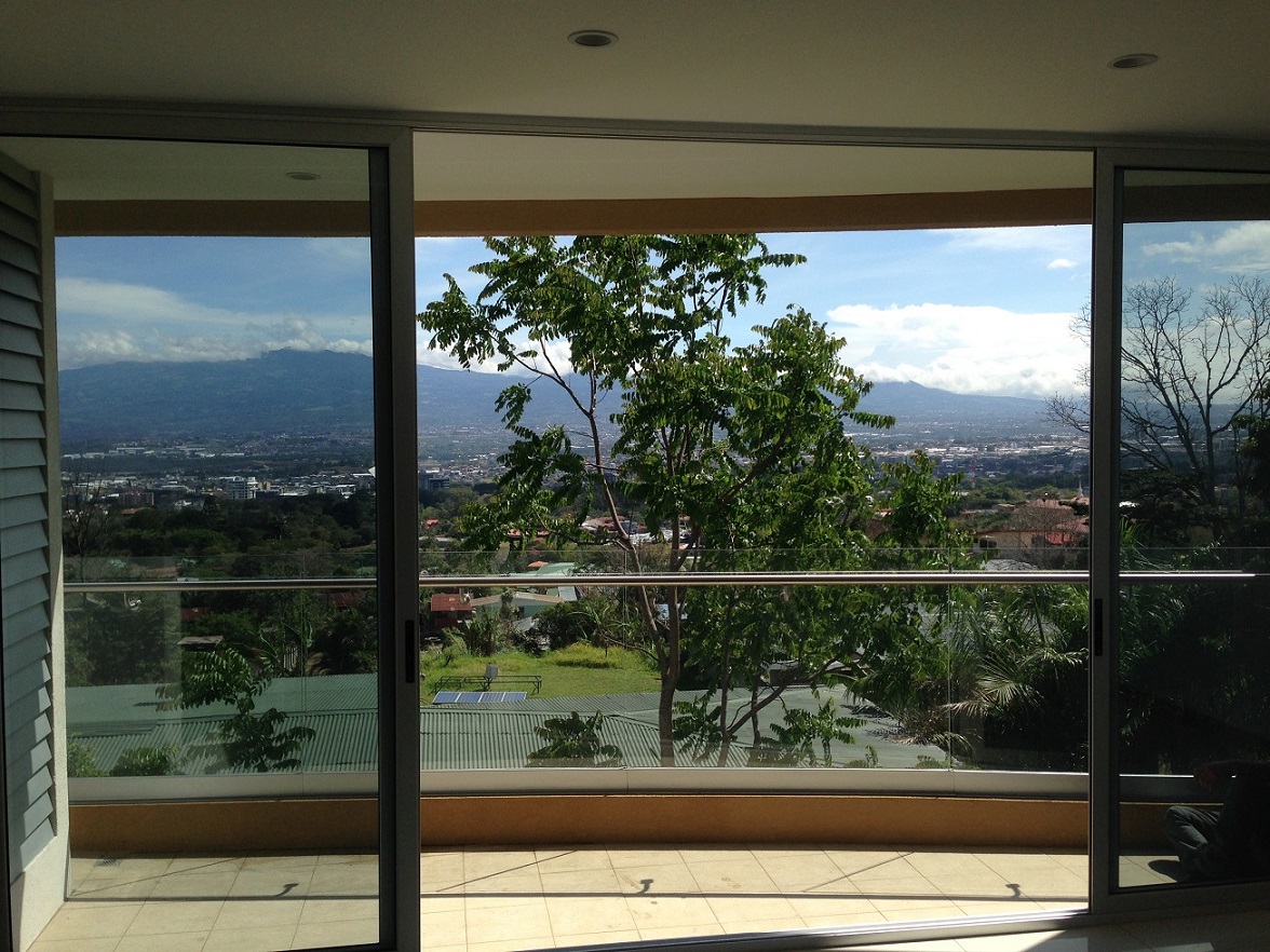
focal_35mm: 33
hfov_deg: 55.4
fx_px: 1211
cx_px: 635
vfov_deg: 42.9
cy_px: 476
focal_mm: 4.12
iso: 50
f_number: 2.4
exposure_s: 1/1595
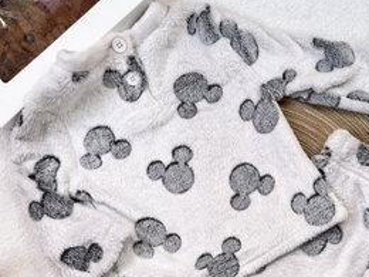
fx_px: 426
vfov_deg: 35.2
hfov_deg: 46.0
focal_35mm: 40
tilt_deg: -88.0
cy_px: 206
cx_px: 250
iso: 40
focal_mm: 5.1
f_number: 1.6
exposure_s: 1/157
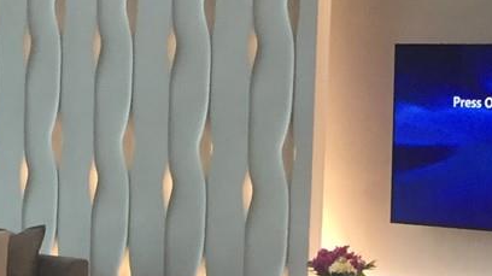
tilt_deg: -7.3
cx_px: 332
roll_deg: -2.9
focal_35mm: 124
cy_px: 276
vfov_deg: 9.7
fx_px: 1617
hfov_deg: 17.3
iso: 100
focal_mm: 4.15
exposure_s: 1/30
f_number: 2.2
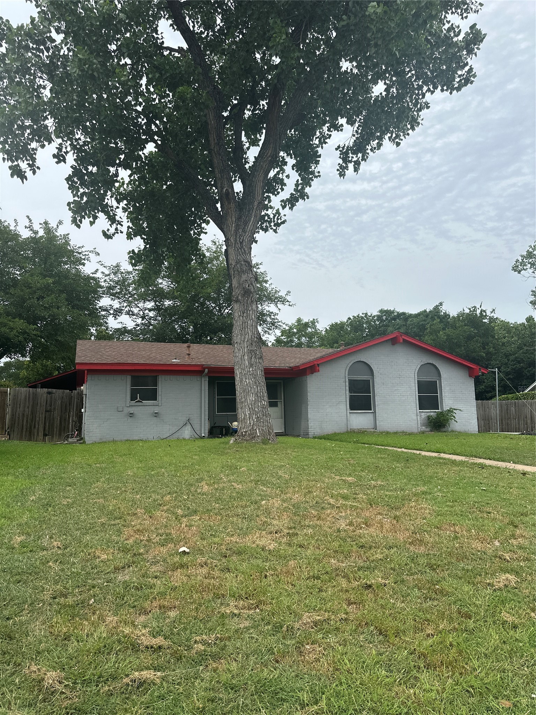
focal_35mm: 24
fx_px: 495
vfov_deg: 71.6
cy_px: 358
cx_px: 268
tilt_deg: +7.1
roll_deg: +1.9
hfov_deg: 56.8
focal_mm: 6.86
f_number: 1.78
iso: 80
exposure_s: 1/5000
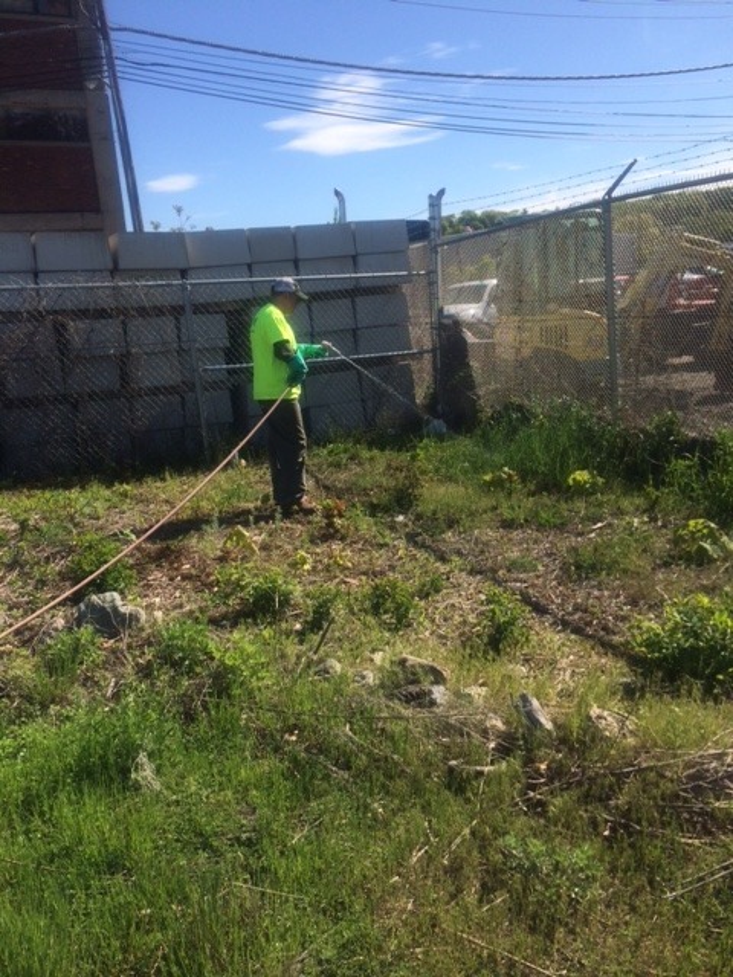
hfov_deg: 46.8
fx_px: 847
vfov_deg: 60.0
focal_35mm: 30
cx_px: 366
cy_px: 488
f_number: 2.2
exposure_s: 1/2160
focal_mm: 4.12
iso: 40
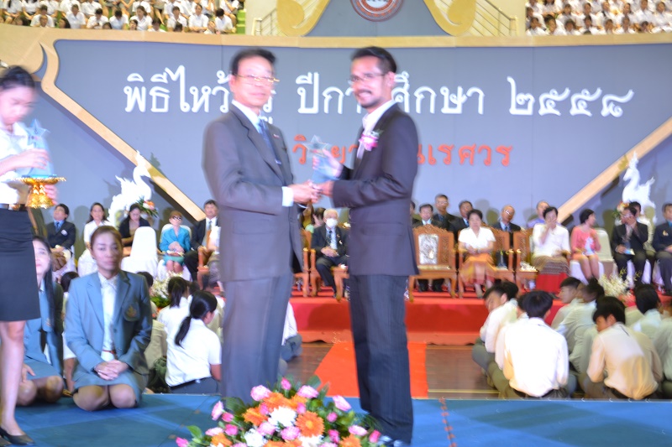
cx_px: 336
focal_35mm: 60
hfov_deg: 33.4
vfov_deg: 22.6
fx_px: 1120
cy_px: 224
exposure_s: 1/1.3
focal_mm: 40
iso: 200
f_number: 5.3
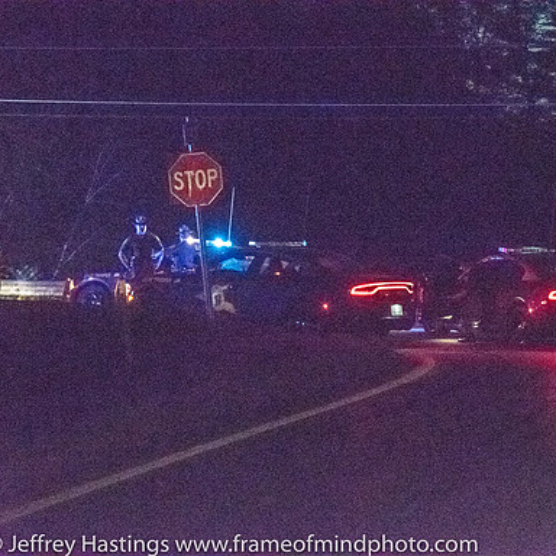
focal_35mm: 183
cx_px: 407
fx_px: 3325
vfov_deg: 9.6
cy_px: 277
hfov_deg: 9.5
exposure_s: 1/640
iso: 16000
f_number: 4.2
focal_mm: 95
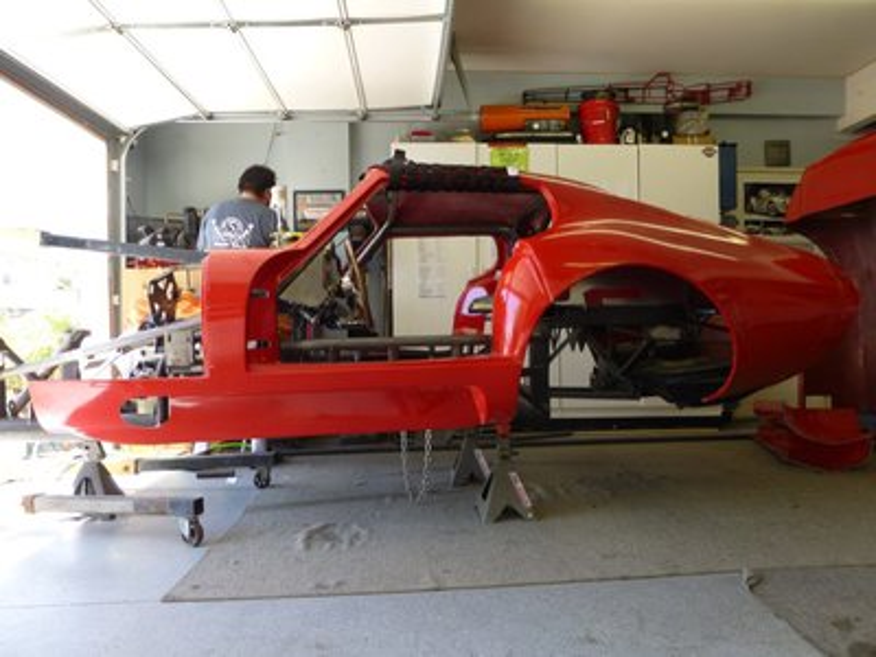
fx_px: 607
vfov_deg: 56.8
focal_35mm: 24
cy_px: 328
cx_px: 438
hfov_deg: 71.6
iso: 100
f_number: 3.3
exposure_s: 1/80
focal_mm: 4.3
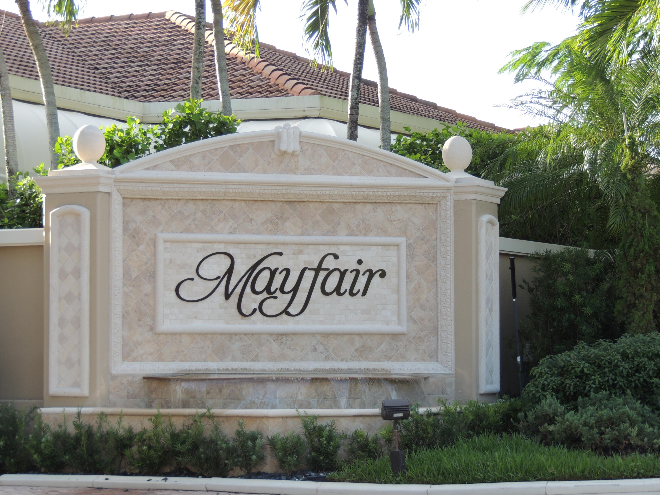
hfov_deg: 18.7
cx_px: 330
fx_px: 2002
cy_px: 248
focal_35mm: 105
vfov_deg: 14.1
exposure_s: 1/100
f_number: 4.2
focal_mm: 18.7
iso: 100
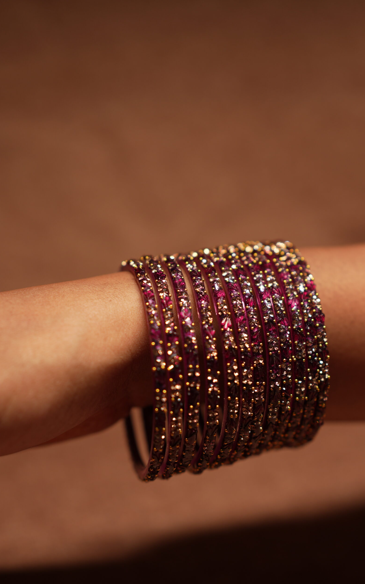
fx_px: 860
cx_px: 185
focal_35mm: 54
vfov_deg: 37.5
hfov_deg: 24.0
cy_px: 297
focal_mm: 35
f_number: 2
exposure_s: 1/125
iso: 125
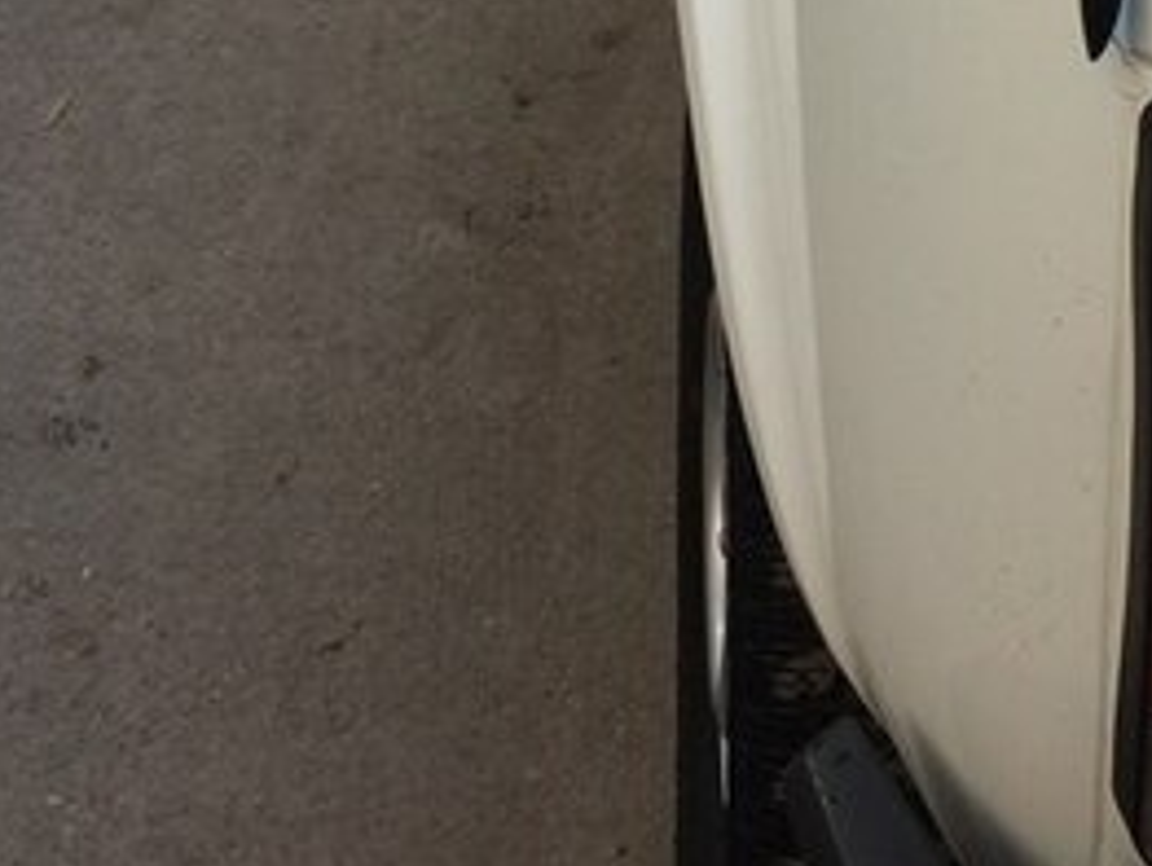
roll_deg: -1.6
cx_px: 866
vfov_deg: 18.9
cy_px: -213
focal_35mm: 73
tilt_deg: -16.9
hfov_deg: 26.3
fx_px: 2432
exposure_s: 1/427
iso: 32
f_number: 2.2
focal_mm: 4.15
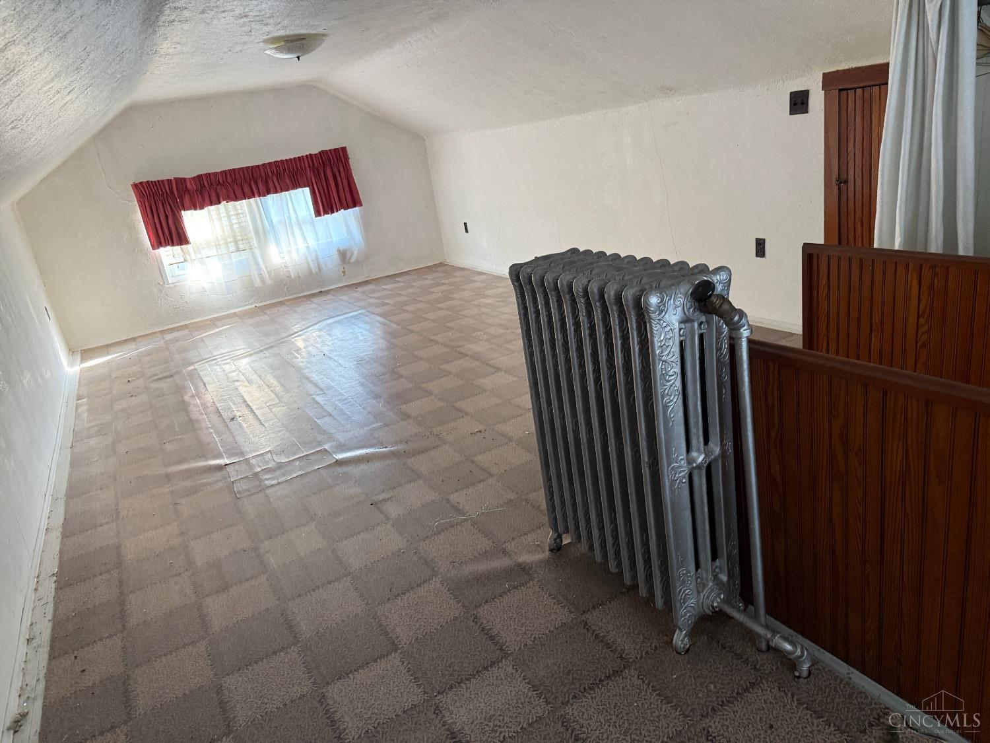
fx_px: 686
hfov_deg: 71.6
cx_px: 495
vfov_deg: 56.8
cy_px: 372
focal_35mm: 24
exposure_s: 1/60
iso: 400
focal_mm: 6.76
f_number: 1.78
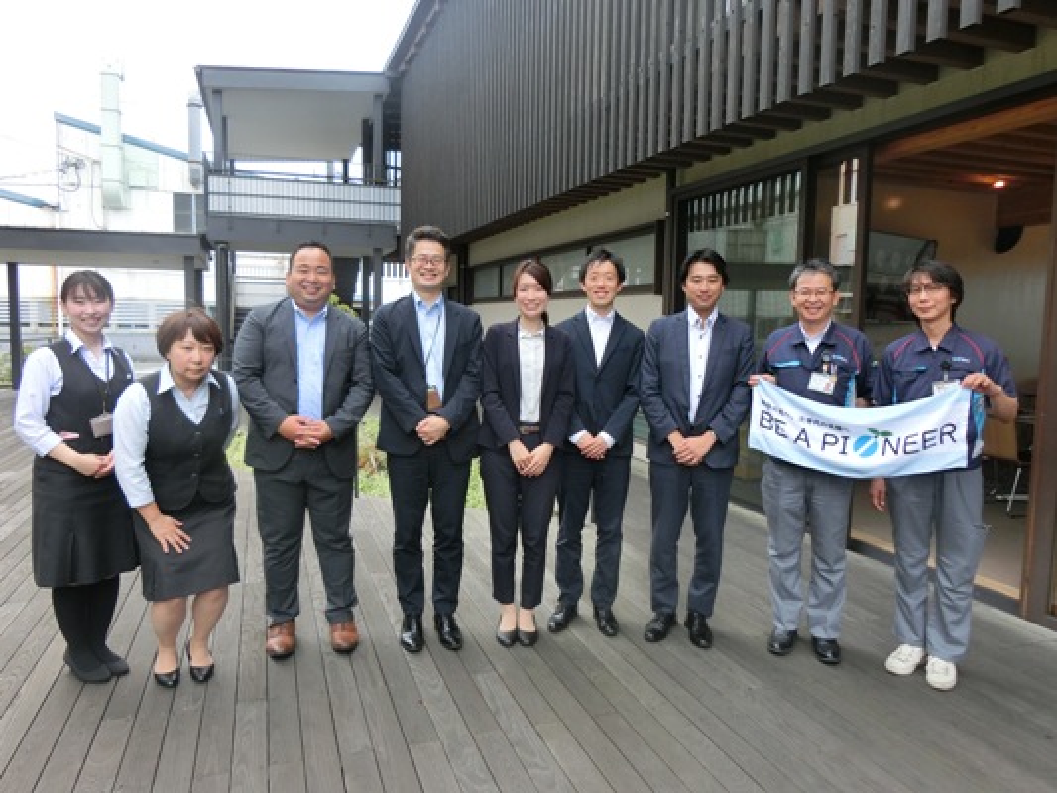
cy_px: 396
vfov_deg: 54.9
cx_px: 528
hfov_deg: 69.4
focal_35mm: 25
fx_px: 764
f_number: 3.5
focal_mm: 4.5
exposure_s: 1/200
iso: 80
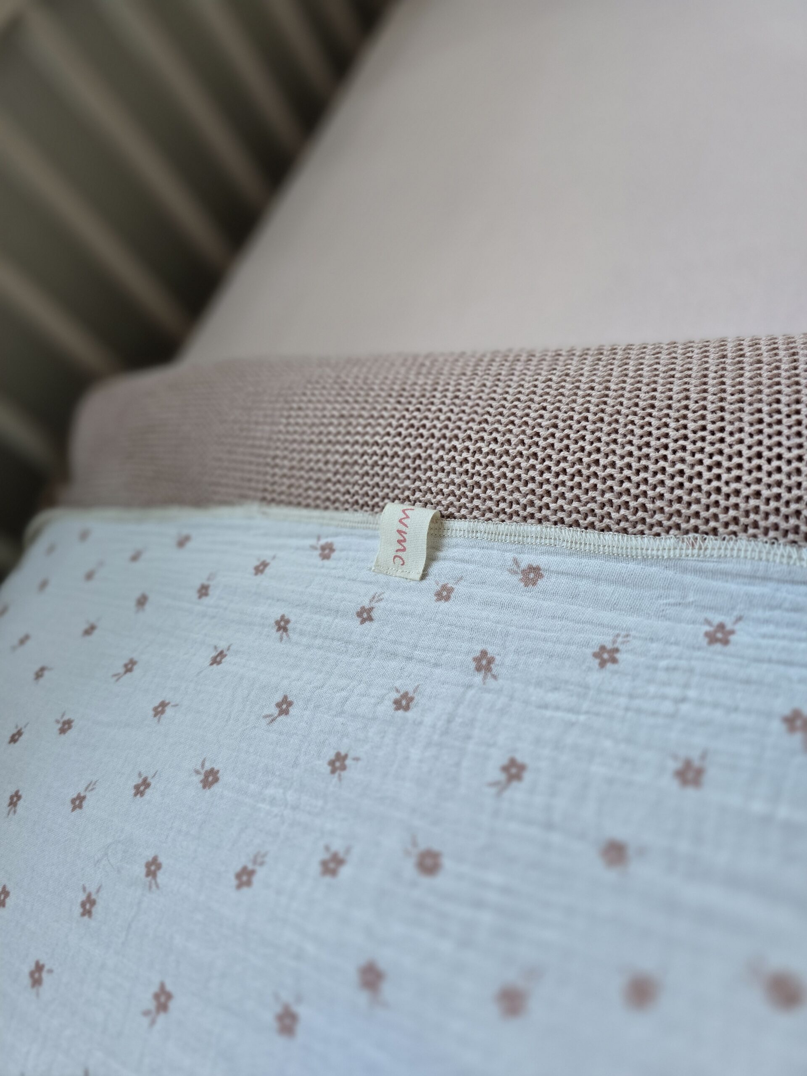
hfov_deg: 58.9
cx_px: 404
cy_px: 538
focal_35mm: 23
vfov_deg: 73.9
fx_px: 715
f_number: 1.7
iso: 125
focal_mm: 6.3
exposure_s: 1/100
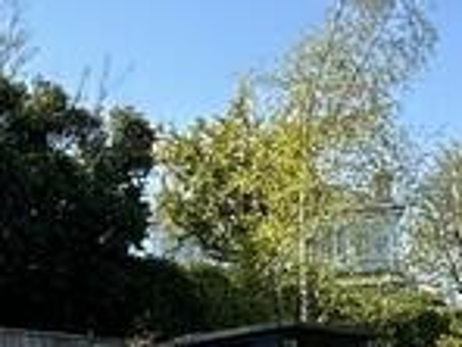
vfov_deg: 14.7
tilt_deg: +1.7
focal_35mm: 97
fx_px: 1295
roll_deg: +0.0
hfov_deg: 18.5
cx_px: -175
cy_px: 422
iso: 40
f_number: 2.2
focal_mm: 2.22
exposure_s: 1/666
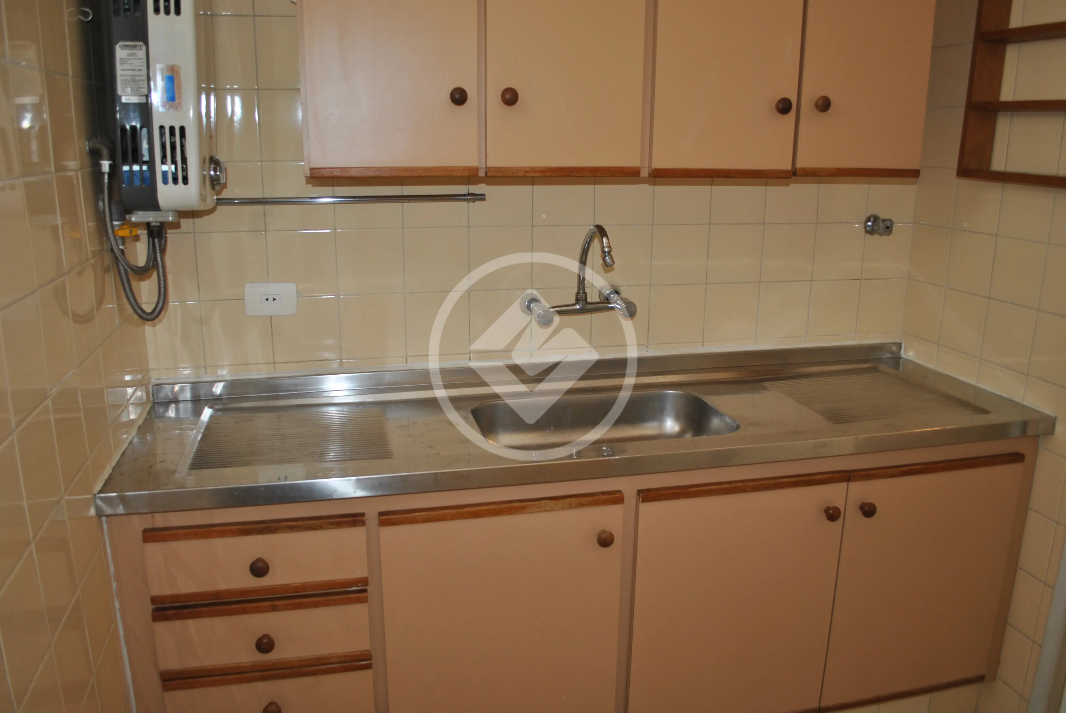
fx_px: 800
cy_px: 356
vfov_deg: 48.0
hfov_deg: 67.3
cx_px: 533
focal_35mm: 27
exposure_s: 1/60
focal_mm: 18
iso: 200
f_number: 3.5
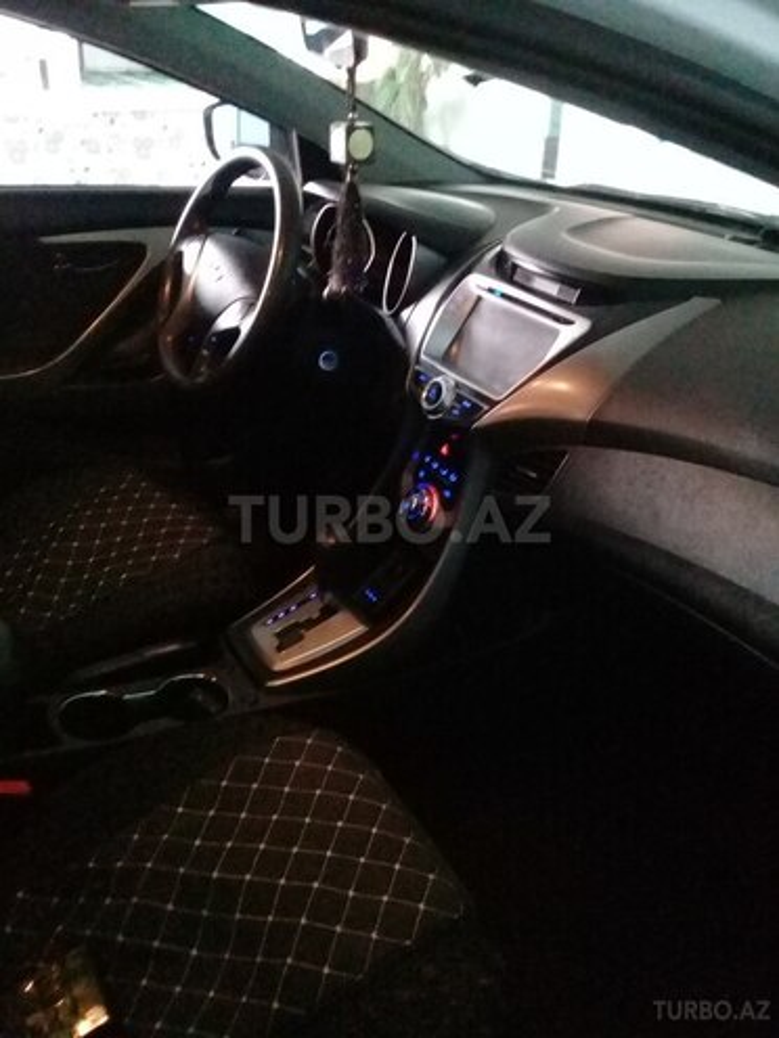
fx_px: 930
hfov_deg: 45.4
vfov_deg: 58.4
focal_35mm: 31
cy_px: 519
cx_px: 390
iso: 1000
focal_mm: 3.3
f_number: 2.2
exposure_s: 1/15
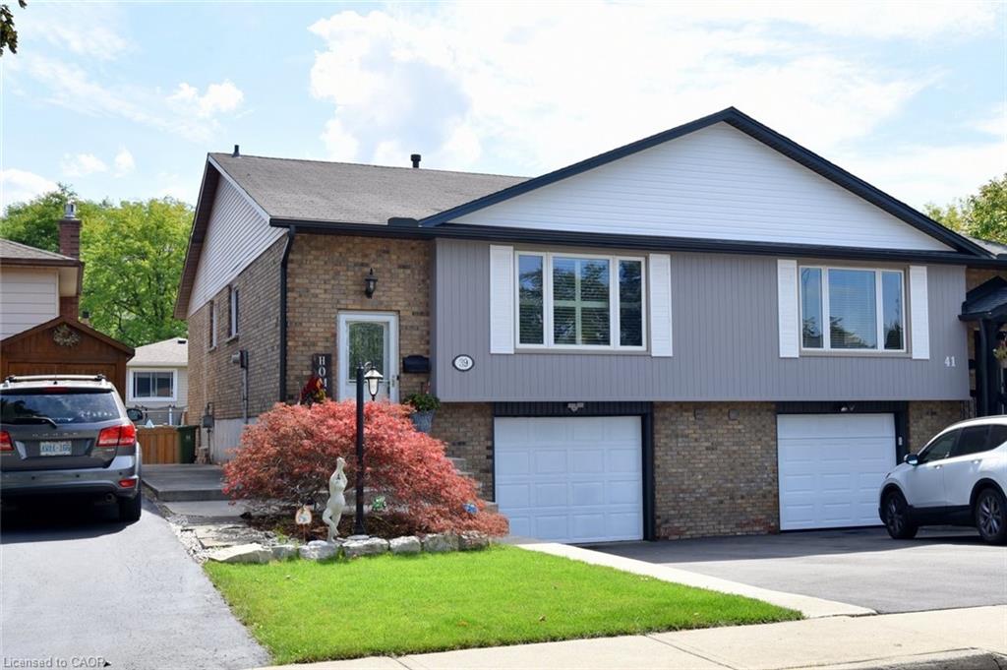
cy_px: 335
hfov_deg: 58.8
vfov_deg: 41.1
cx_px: 504
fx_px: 894
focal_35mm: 32
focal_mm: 32
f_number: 11
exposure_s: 1/500
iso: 500
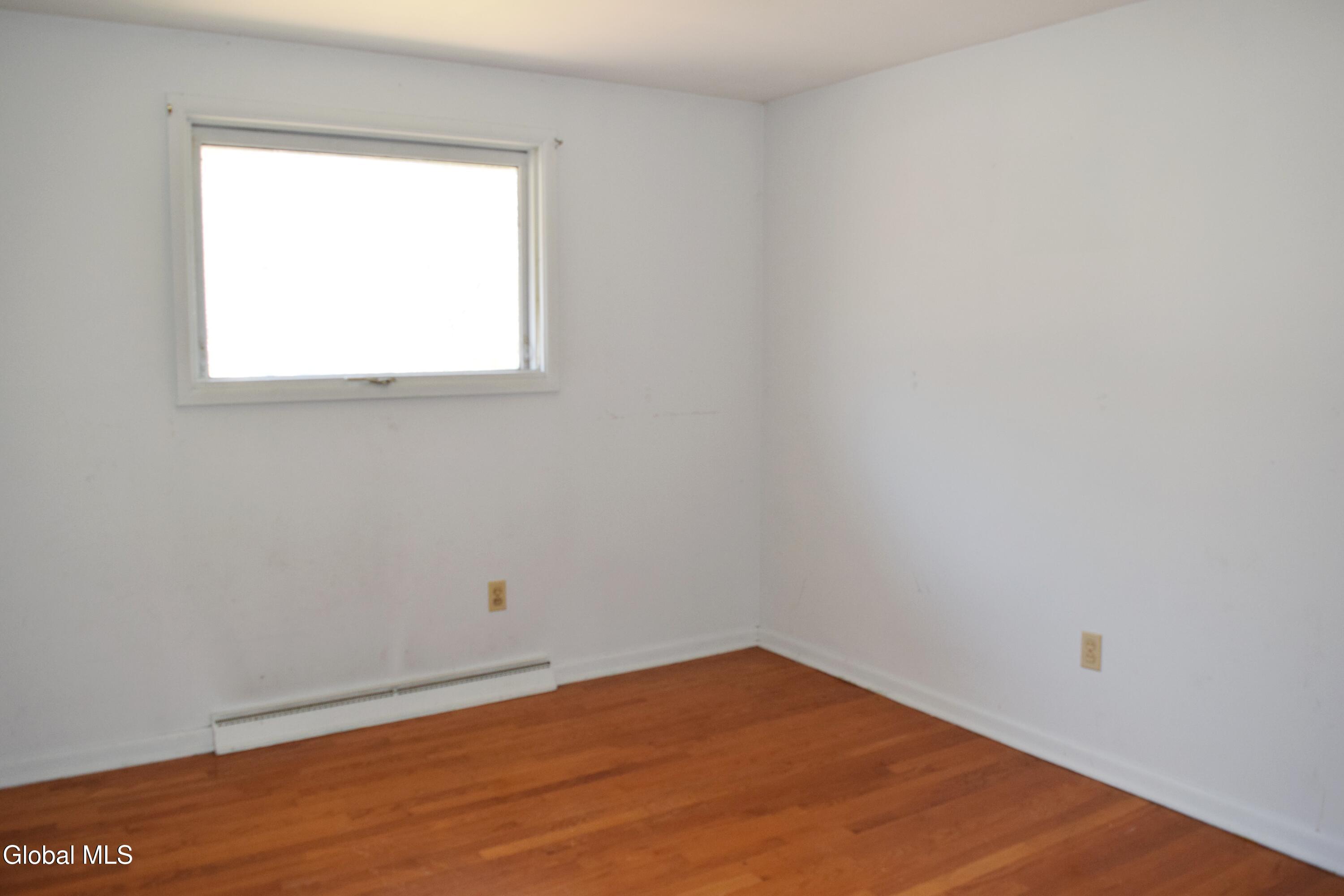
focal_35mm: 27
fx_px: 1008
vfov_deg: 47.9
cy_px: 448
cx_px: 672
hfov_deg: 67.4
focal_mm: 18
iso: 800
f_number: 5
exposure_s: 1/100
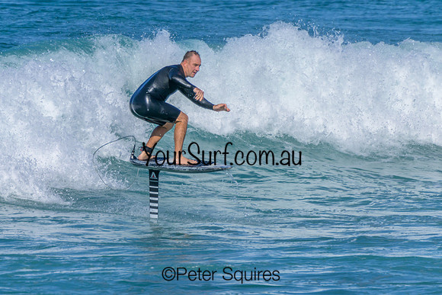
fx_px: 11856
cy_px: 132
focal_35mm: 965
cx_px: 204
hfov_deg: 2.1
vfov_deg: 1.4
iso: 450
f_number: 11
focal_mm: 800
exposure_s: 1/2000
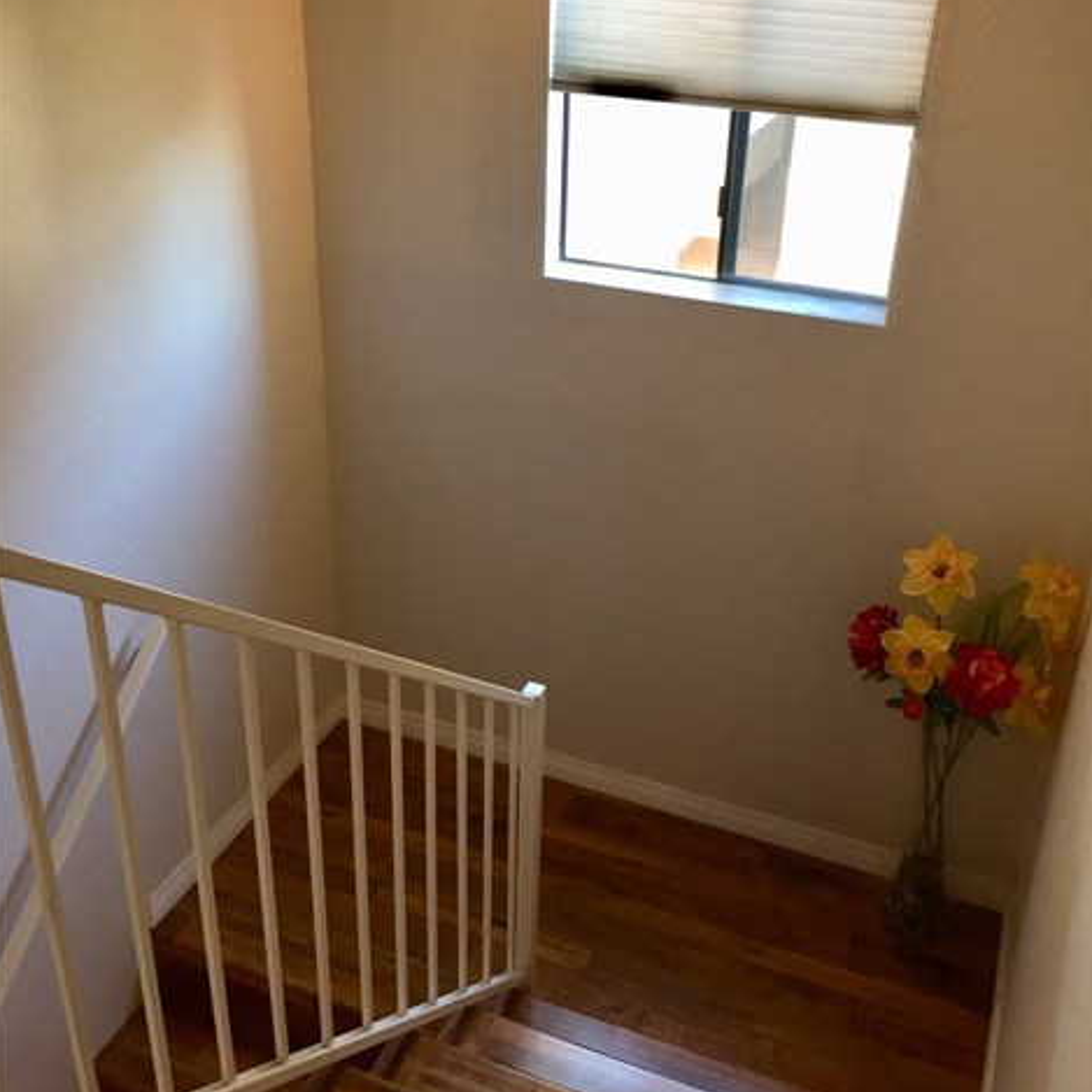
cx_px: 549
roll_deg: -1.3
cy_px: 447
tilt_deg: -26.3
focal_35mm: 35
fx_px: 1249
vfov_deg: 47.0
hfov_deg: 47.2
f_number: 2.2
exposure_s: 1/30
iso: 64
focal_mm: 4.15
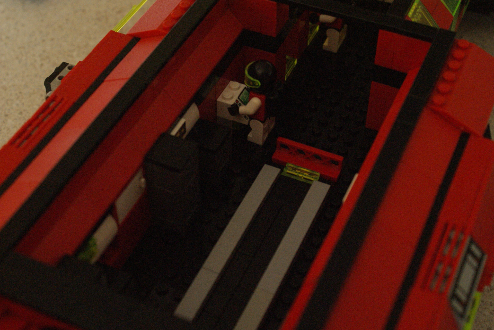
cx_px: 247
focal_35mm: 60
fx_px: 823
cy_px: 165
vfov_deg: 22.6
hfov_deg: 33.4
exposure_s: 1/40
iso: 1600
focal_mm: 40
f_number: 5.6
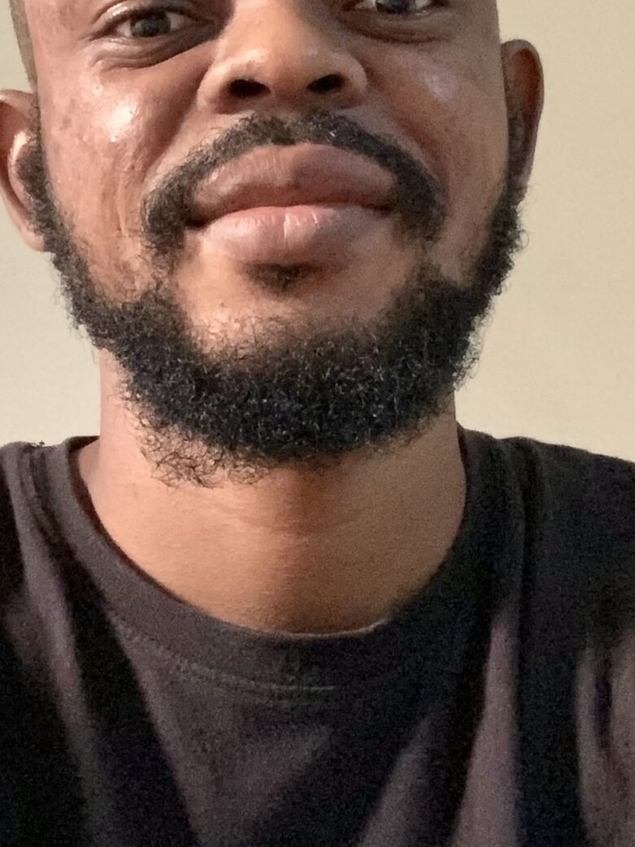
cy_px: 281
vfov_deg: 24.6
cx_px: 286
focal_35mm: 79
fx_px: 1932
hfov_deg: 18.7
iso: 1250
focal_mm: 2.87
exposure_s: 1/17
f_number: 2.2
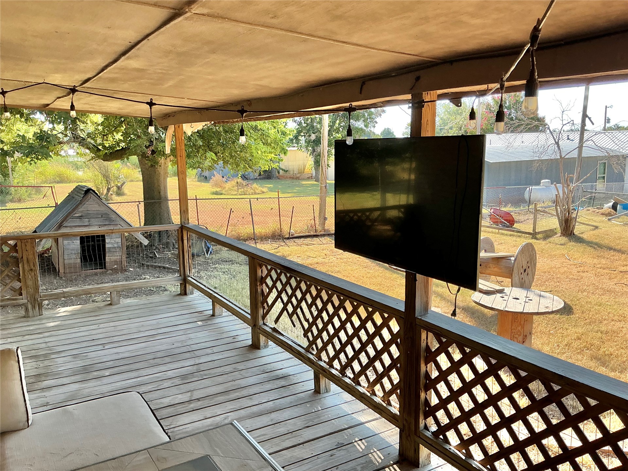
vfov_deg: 48.2
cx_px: 314
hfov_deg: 61.7
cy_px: 236
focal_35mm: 29
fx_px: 526
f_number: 1.8
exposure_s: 1/307
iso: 25
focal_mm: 3
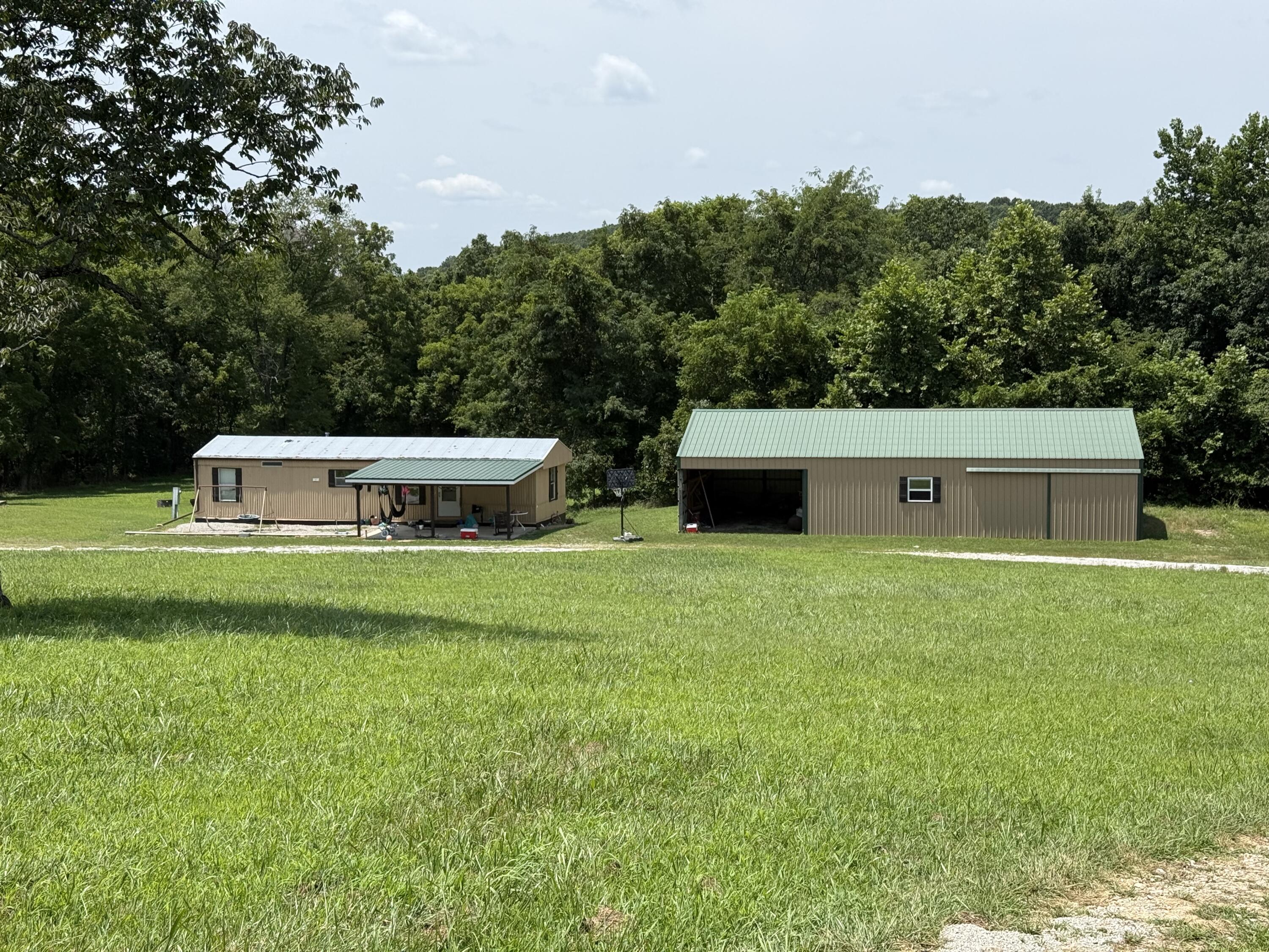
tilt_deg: -4.3
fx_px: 1760
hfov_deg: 39.7
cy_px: 476
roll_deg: +0.4
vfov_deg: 30.3
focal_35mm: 48
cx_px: 634
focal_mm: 6.76
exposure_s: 1/4329
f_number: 1.78
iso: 64
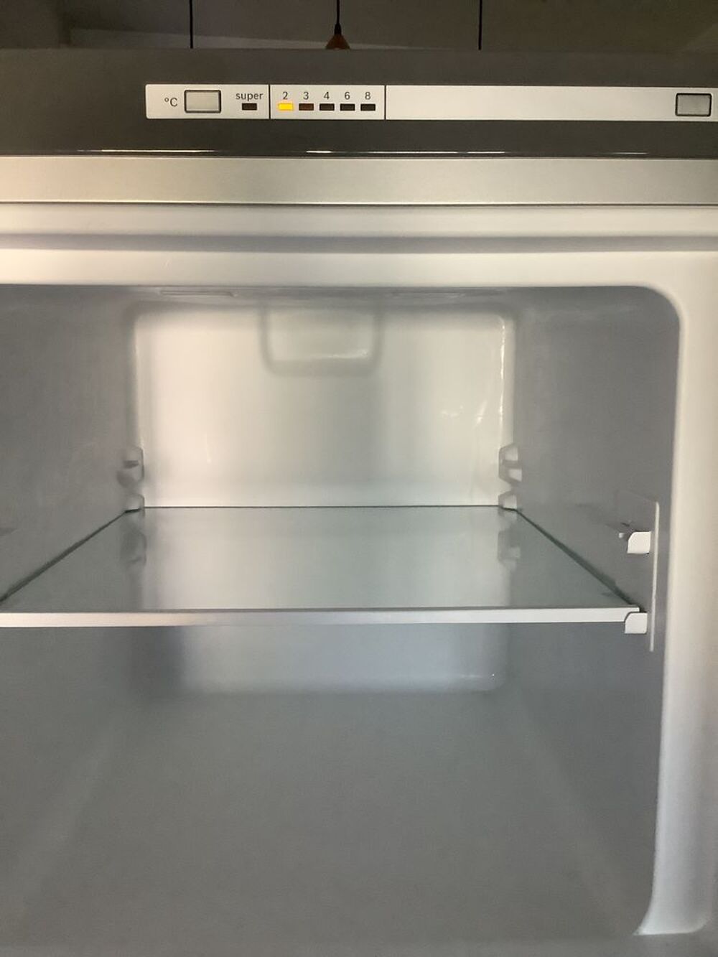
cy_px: 478
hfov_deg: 45.4
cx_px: 359
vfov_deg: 58.3
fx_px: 857
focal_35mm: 31
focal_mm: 3.3
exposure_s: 1/50
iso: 320
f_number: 2.4
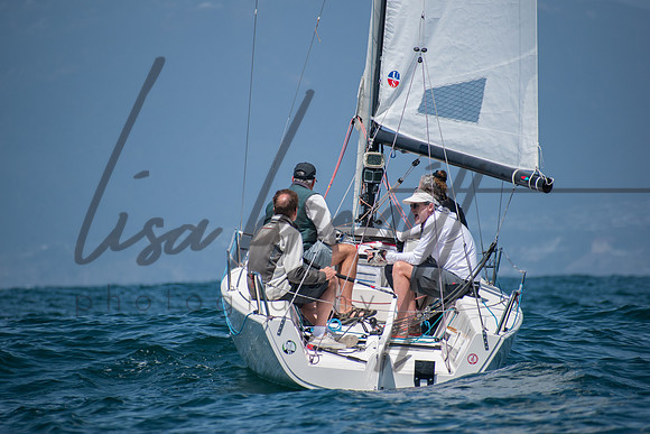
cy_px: 217
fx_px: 8127
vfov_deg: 3.1
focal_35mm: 450
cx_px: 325
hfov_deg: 4.6
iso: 200
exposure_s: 1/1000
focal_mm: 300
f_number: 6.3
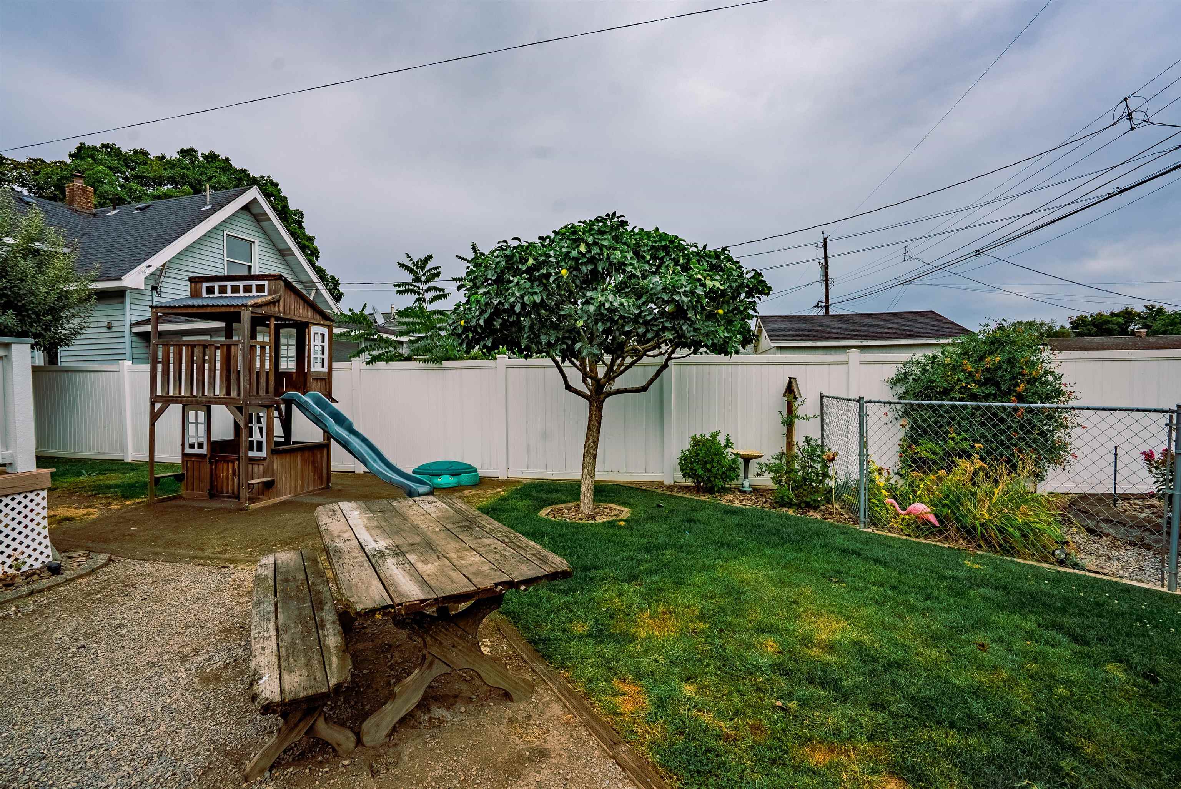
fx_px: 525
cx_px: 590
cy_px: 394
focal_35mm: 16
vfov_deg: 73.8
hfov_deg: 96.7
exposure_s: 1/6400
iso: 400
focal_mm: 16
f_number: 8
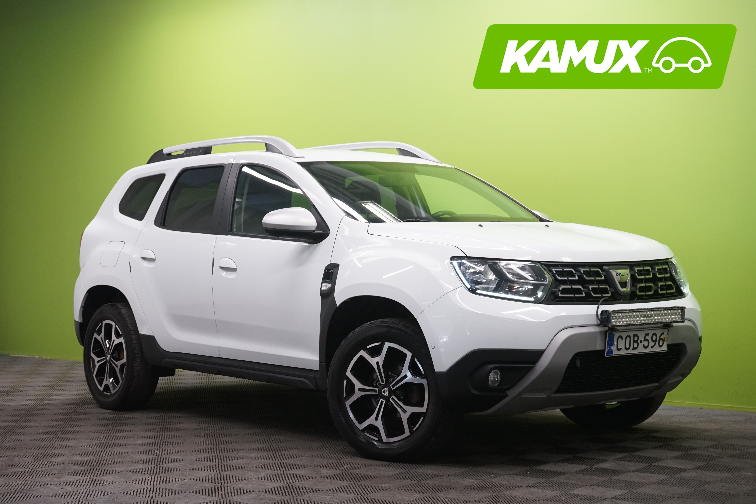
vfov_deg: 22.3
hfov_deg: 32.9
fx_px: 1281
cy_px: 252
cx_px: 378
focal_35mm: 61
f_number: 8
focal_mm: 61
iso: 1600
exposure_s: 1/25
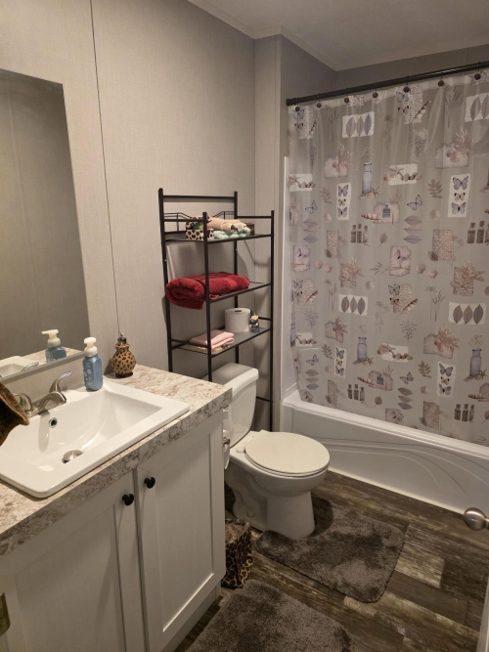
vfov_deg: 73.9
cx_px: 244
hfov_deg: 58.9
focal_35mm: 23
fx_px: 433
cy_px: 326
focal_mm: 6.3
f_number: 1.7
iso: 1000
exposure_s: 1/120
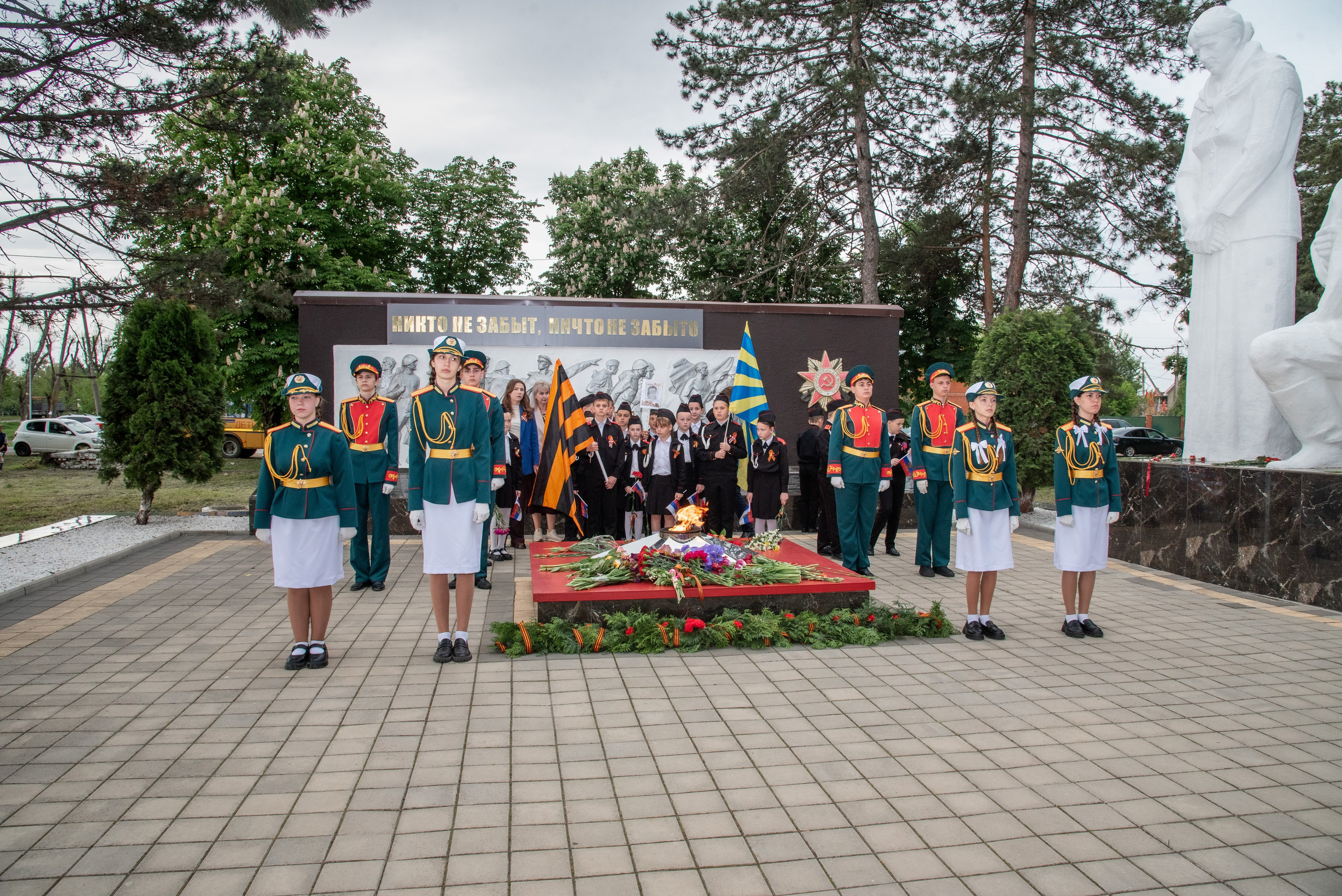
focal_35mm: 24
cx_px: 671
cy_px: 448
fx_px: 895
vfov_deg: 53.2
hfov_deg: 73.7
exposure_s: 1/160
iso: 640
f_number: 10
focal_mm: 24
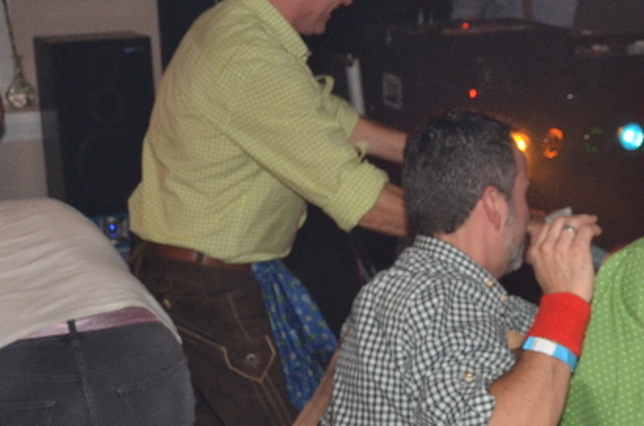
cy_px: 258
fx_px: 1767
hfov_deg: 19.7
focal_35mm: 99
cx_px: 715
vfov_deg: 13.7
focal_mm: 22
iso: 800
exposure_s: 1/60
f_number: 4
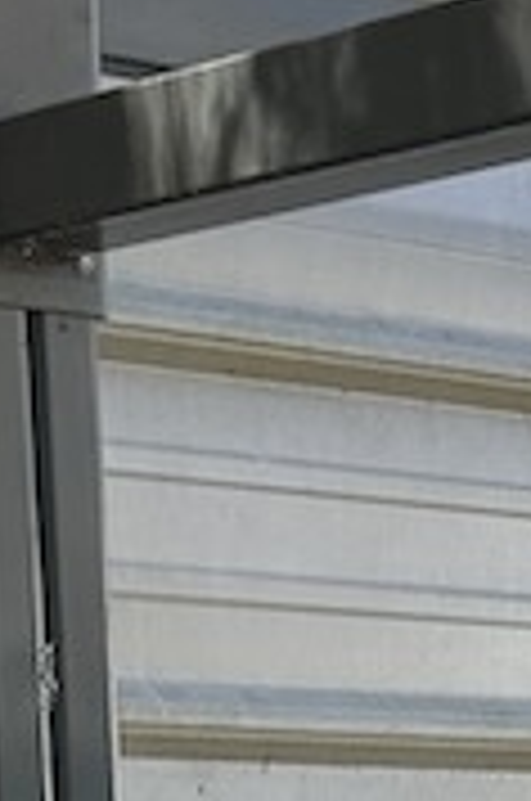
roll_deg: +0.5
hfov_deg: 7.2
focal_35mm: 180
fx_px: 3998
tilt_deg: -6.9
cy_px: 1422
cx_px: 1206
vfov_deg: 10.8
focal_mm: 6.76
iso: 100
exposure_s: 1/708
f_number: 1.78
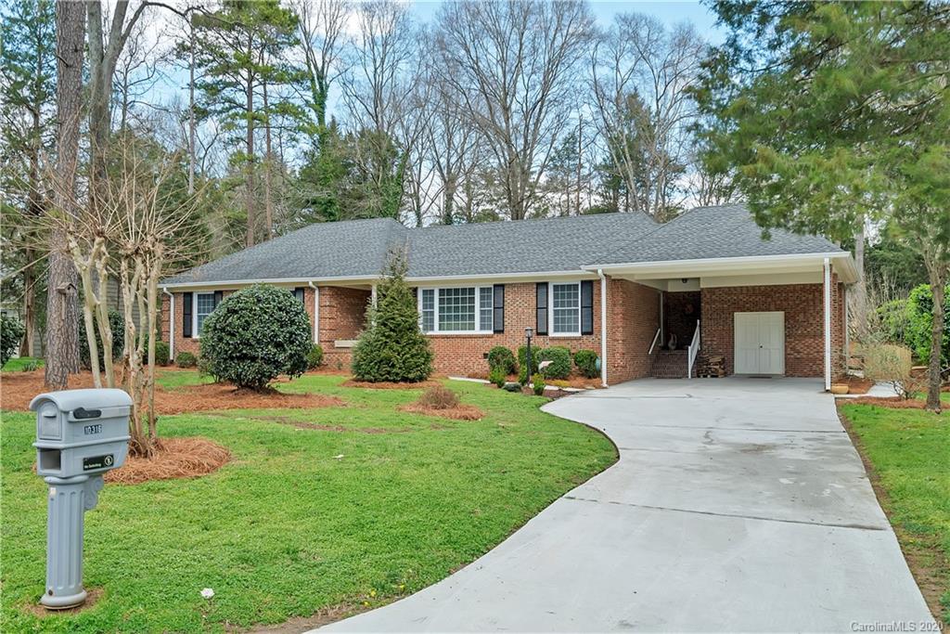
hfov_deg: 60.3
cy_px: 317
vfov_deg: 42.3
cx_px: 475
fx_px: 818
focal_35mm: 31
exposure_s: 1/40
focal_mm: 31
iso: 100
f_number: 8
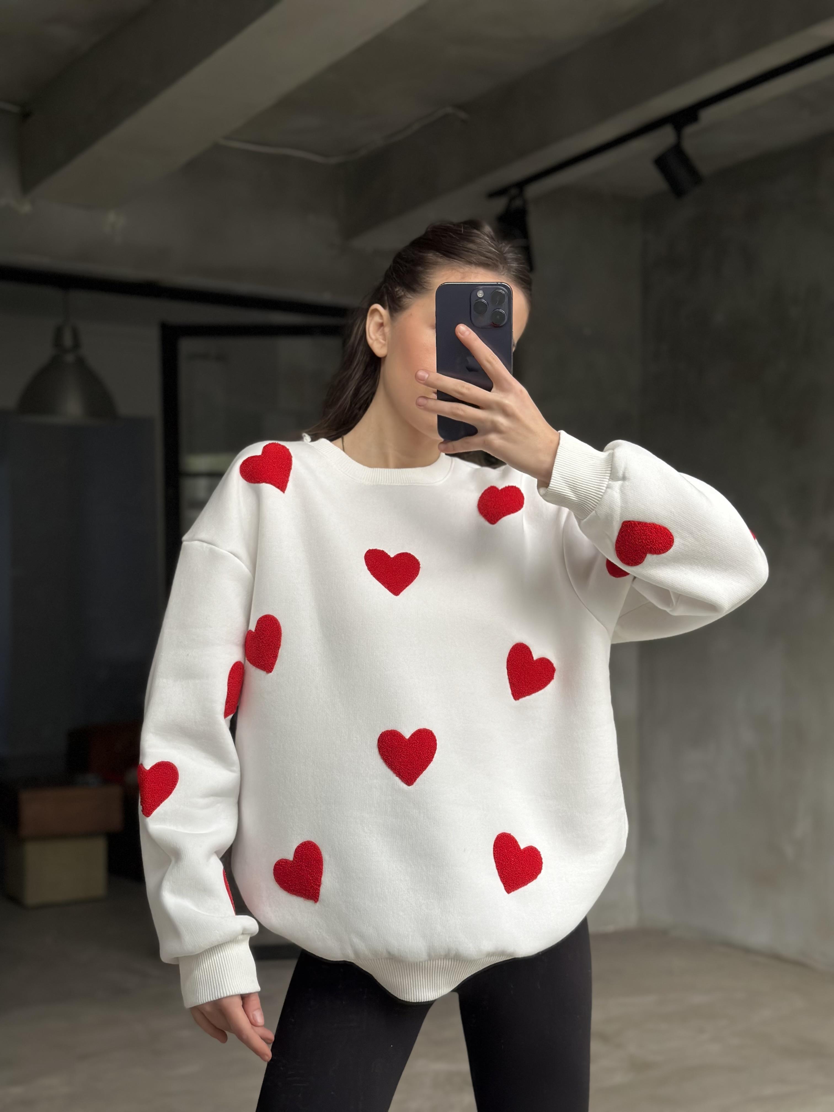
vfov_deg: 39.7
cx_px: 417
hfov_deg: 30.3
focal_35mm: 48
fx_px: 1542
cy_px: 556
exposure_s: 1/61
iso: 125
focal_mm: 6.86
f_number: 1.78
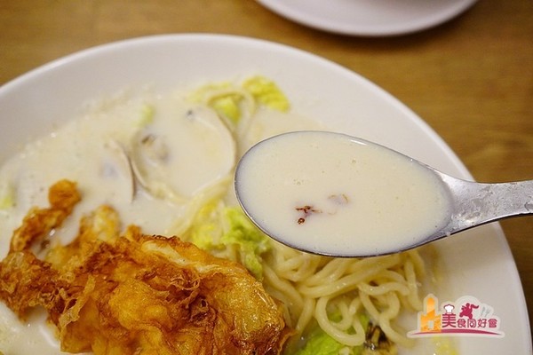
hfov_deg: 51.3
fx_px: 555
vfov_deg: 35.5
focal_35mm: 38
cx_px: 266
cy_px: 178
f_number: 4.5
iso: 3200
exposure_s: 1/80
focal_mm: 25
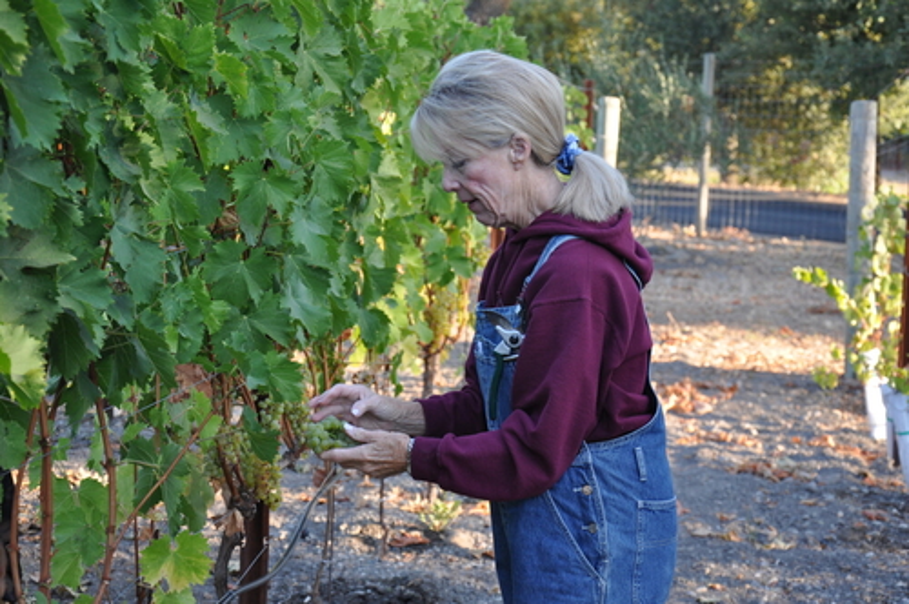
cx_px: 454
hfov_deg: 27.0
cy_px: 302
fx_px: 1891
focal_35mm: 75
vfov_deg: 18.1
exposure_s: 1/100
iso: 400
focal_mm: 50
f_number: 5
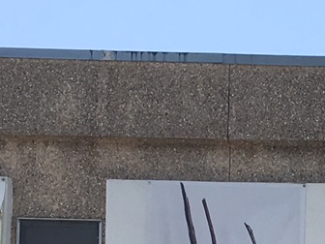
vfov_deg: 7.8
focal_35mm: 174
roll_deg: -0.9
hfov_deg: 10.8
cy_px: 623
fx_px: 1634
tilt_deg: +3.6
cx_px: 548
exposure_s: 1/1099
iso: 25
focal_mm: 4.15
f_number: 2.2
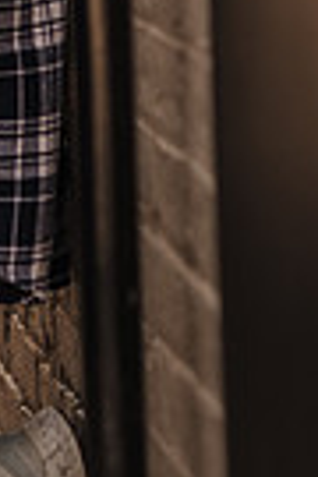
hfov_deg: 5.5
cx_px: -95
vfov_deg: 8.1
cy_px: -219
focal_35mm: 250
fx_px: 3312
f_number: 1.6
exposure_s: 1/640
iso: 125
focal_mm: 50
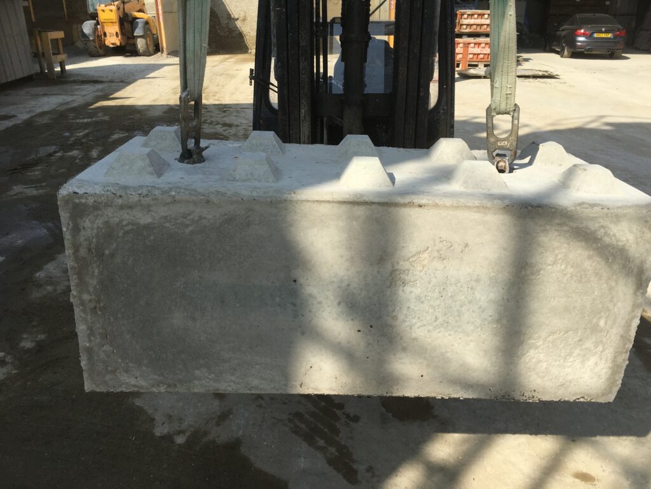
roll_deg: +1.4
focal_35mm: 29
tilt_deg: -21.9
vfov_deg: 48.2
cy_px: 244
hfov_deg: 61.7
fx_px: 545
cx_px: 326
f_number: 2.2
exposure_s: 1/1399
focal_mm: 4.15
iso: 25
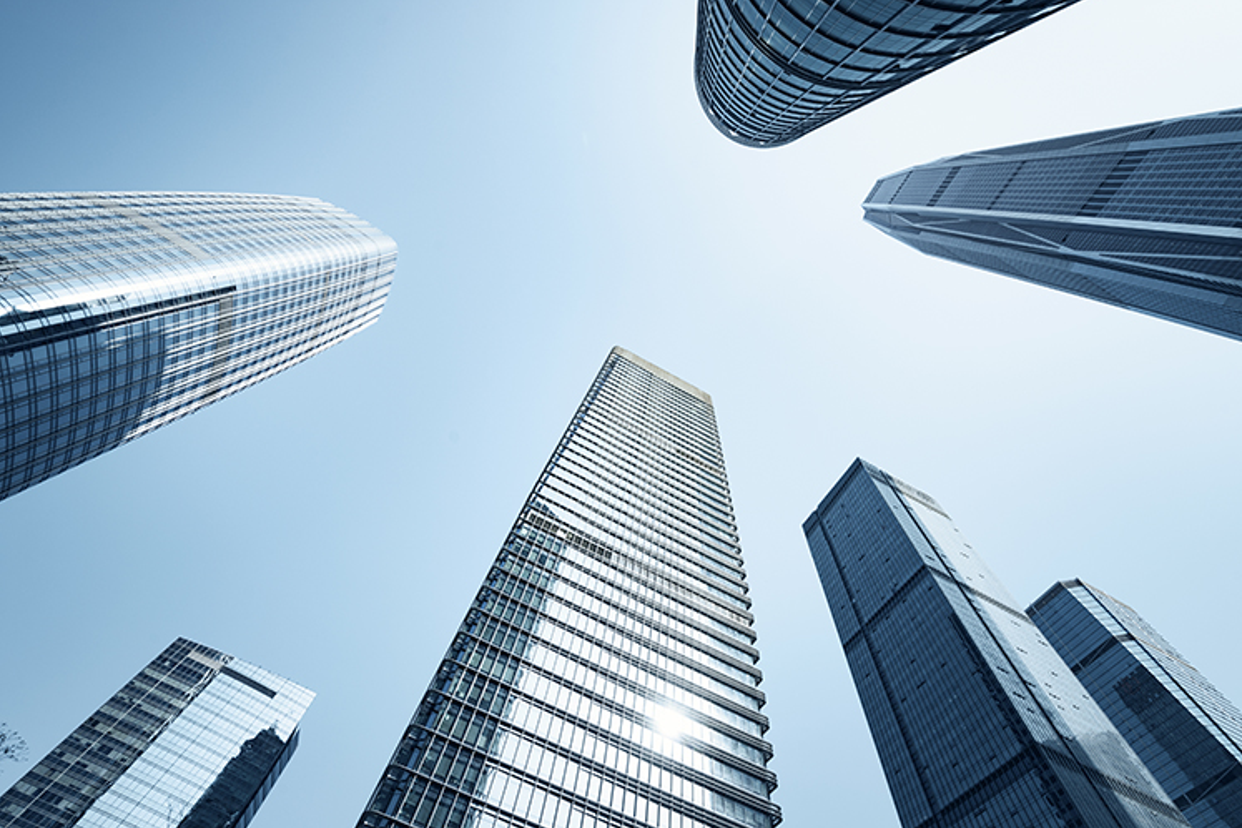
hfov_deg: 100.4
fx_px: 517
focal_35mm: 15
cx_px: 625
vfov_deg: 77.3
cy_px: 436
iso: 50
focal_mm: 14
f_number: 9
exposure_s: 1/200
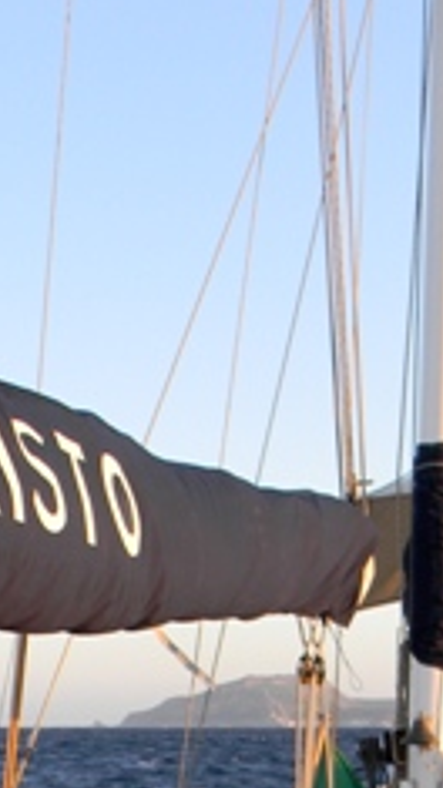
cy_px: 785
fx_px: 1735
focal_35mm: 83
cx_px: 70
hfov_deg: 14.4
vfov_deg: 24.5
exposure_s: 1/102
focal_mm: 5
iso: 80
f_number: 3.5
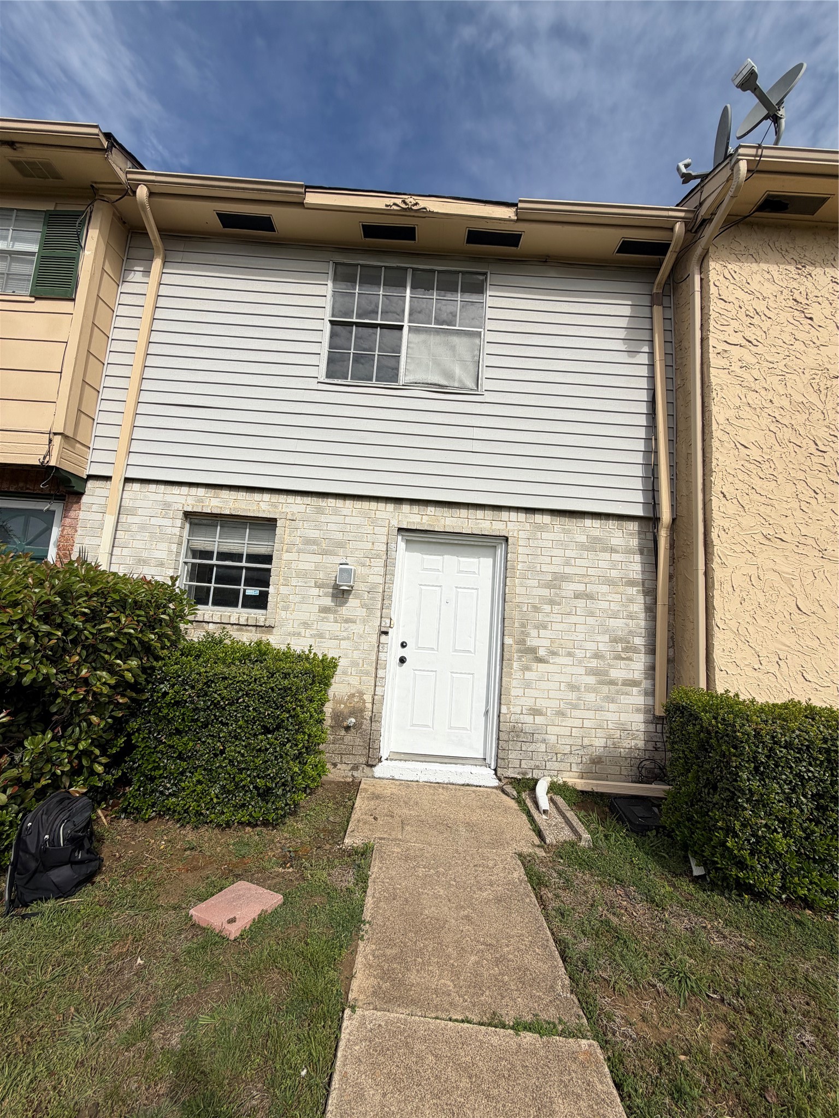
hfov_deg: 85.7
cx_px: 420
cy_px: 559
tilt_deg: +6.9
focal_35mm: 14
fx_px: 452
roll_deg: -3.8
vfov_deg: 102.1
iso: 20
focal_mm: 2.22
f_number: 2.2
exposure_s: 1/1431
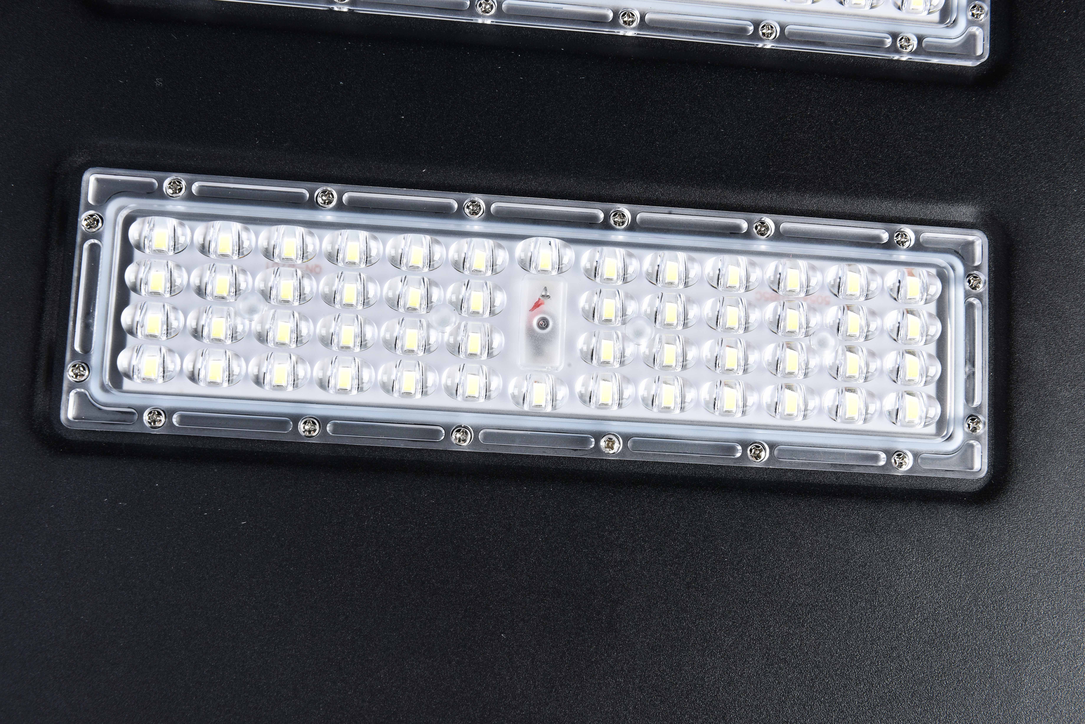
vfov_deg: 19.5
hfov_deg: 28.8
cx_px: 542
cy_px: 362
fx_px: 2110
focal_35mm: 70
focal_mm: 70
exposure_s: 1/40
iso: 200
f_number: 13
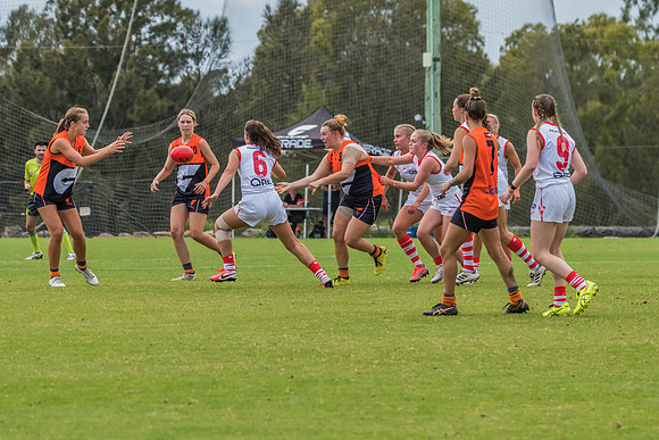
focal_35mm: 288
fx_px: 5265
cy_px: 202
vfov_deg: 4.8
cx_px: 335
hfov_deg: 7.2
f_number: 7.1
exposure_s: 1/1600
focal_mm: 190
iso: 800
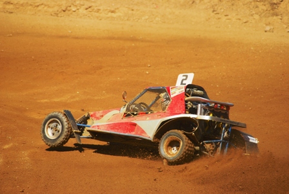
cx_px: 144
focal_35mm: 300
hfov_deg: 6.9
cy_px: 97
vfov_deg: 4.6
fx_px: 2411
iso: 320
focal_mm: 200
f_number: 4.8
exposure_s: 1/1000
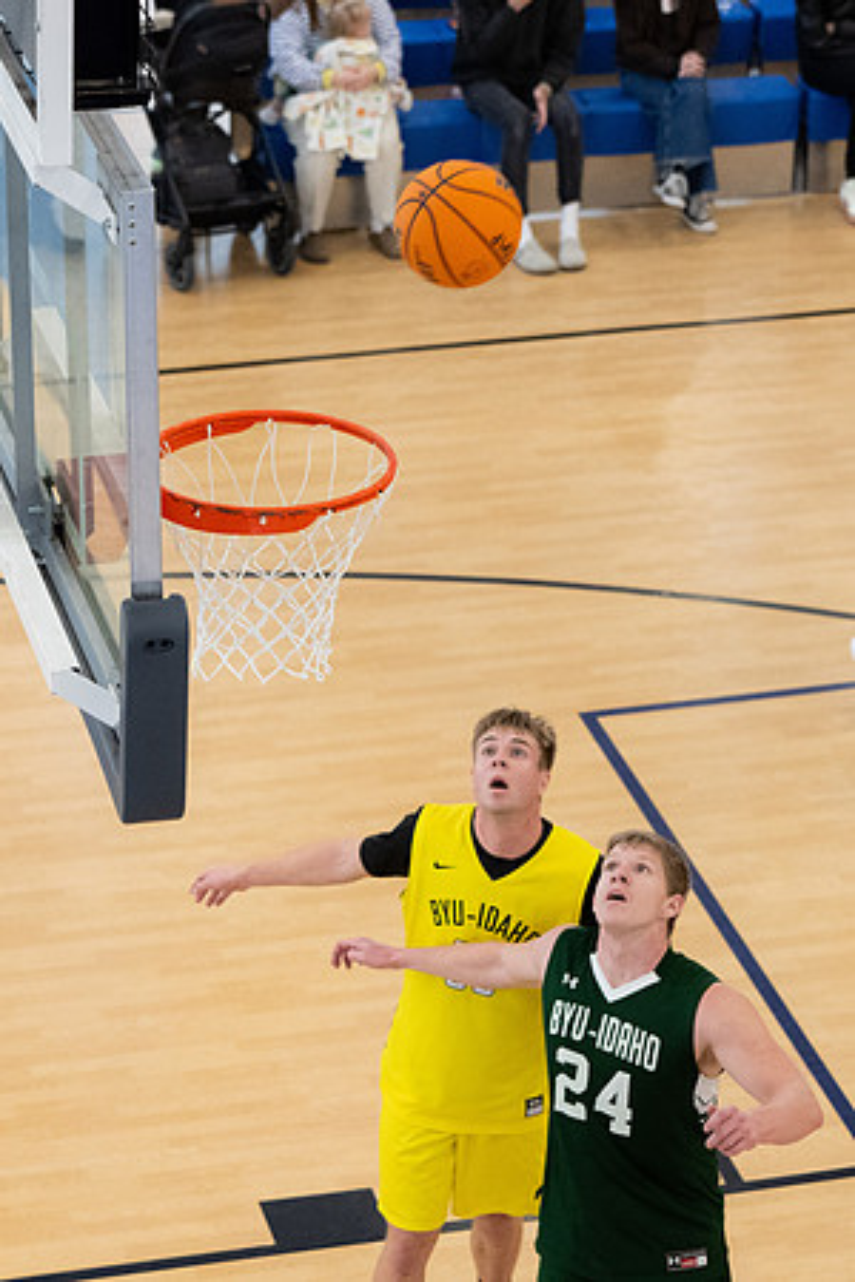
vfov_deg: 17.2
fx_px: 4232
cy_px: 558
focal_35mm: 119
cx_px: 360
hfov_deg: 11.5
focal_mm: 70
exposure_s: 1/640
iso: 4000
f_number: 3.5
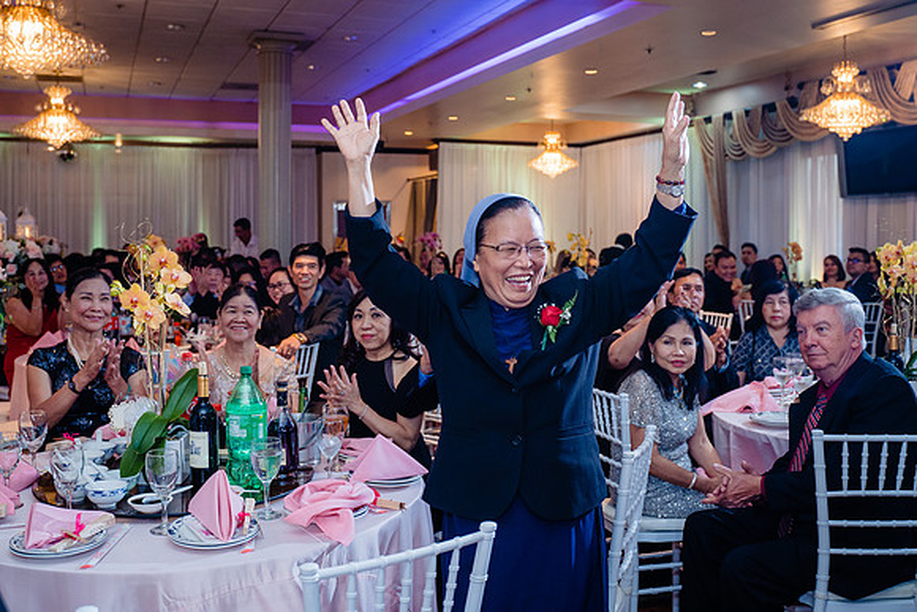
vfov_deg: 37.1
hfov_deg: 53.4
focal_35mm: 36
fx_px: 911
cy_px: 265
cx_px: 461
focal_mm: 28
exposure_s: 1/160
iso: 800
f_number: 3.5
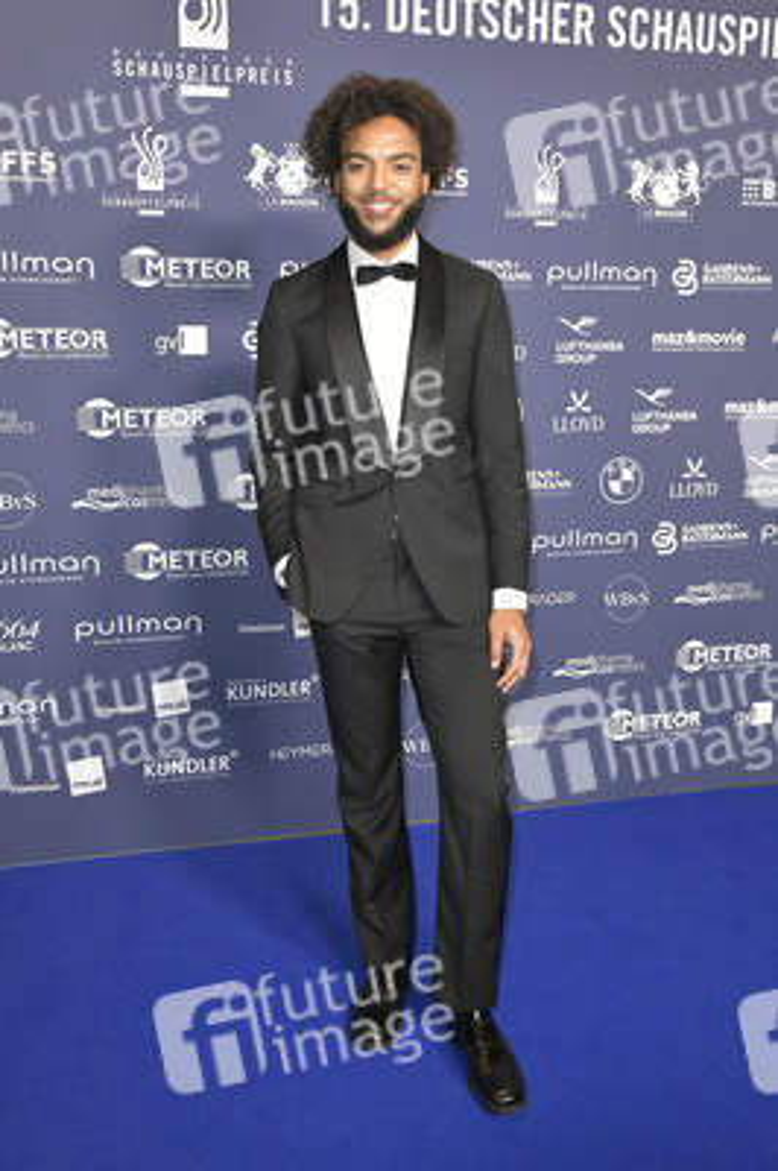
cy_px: 586
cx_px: 389
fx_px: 1039
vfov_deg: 58.8
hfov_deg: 41.0
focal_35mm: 32
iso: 2000
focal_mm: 32
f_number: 6.3
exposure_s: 1/200
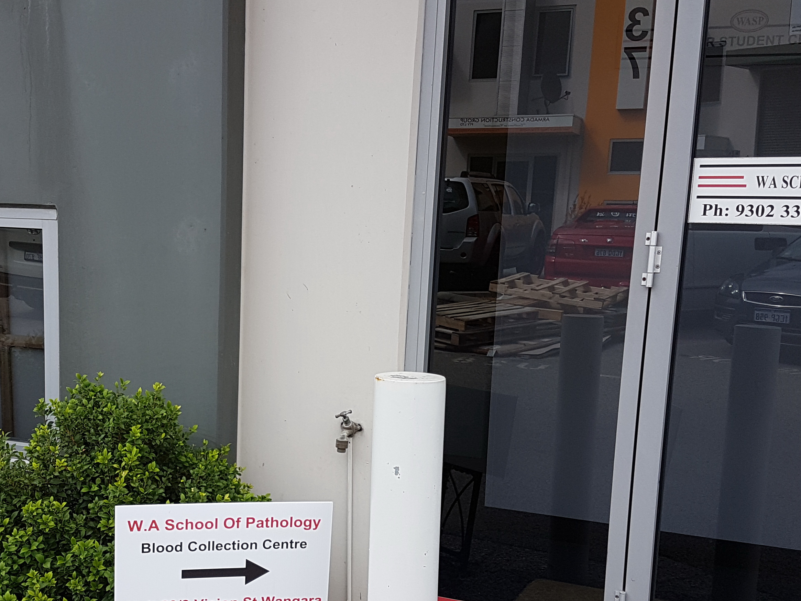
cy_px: 404
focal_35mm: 45
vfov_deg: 31.9
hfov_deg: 41.9
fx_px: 1041
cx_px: 322
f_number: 1.7
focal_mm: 4.2
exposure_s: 1/808
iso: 40
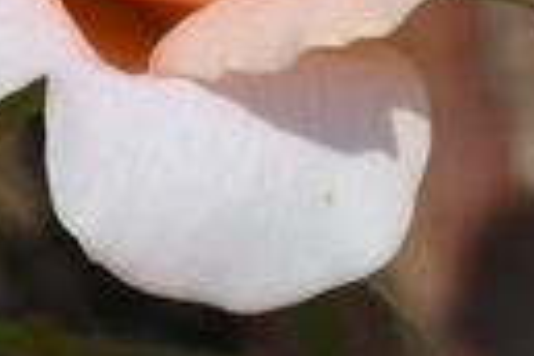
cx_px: 298
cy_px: -412
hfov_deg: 4.6
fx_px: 6630
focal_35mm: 447
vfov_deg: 3.1
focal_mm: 48
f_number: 9
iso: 100
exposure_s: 1/320
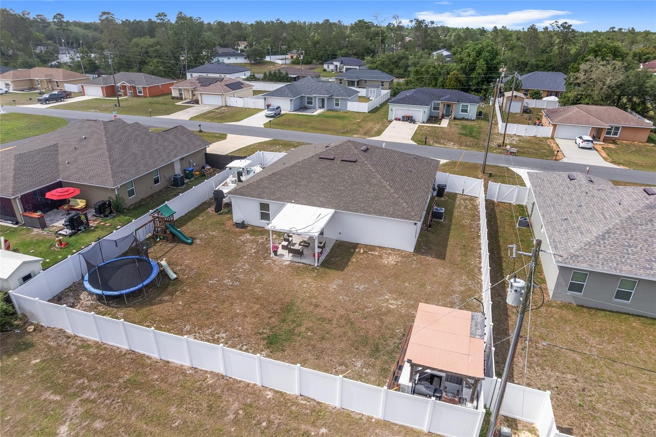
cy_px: 218
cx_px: 328
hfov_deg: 78.6
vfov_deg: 57.2
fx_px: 401
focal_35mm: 22
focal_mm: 8.38
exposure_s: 1/2000
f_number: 2.8
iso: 140
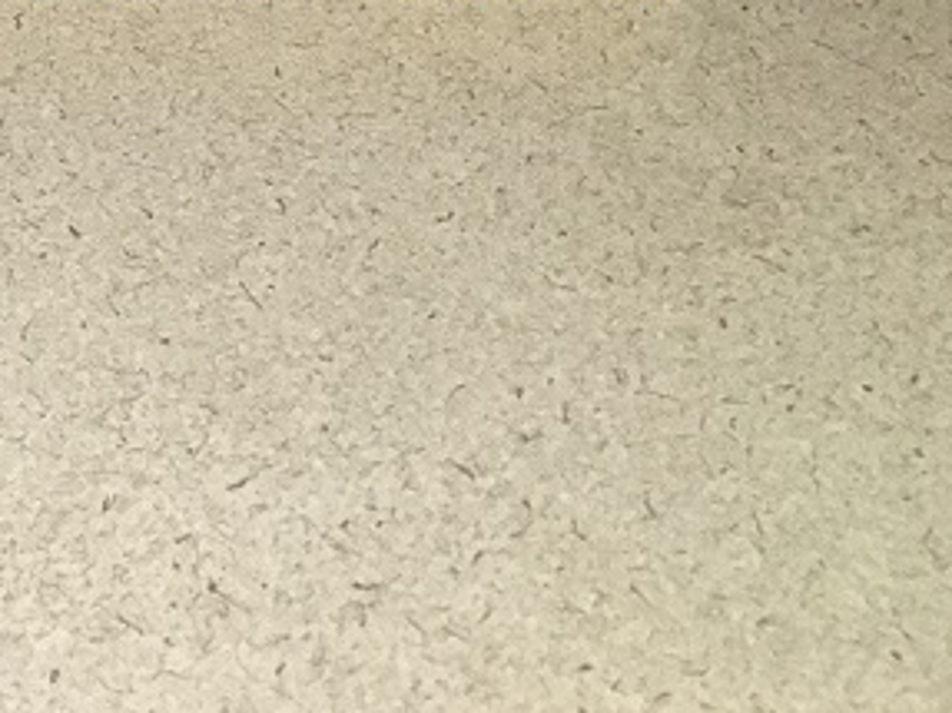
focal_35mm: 102
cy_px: -487
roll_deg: -1.5
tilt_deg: -22.7
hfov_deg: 16.9
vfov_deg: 13.3
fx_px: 2804
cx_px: -600
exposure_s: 1/30
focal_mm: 4.15
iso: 200
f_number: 2.2
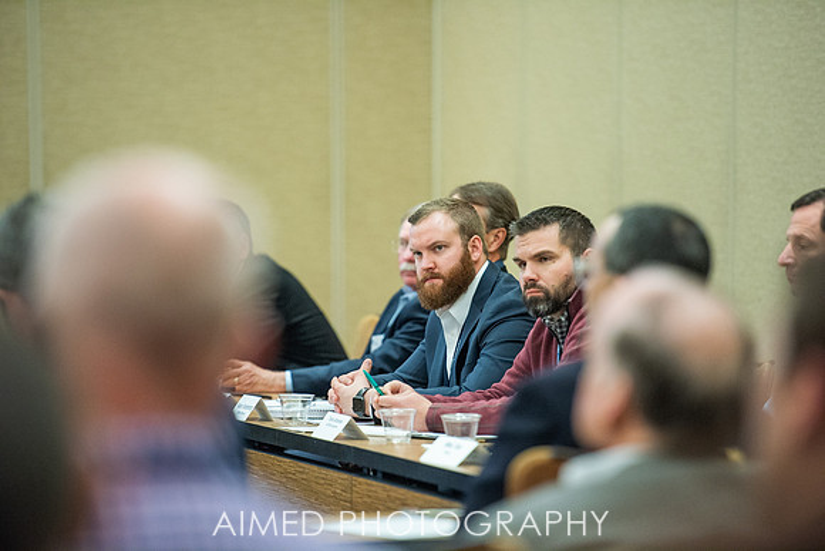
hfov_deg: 10.3
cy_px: 276
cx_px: 412
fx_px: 4584
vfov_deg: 6.9
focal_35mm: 200
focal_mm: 200
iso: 2000
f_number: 2.8
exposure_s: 1/160
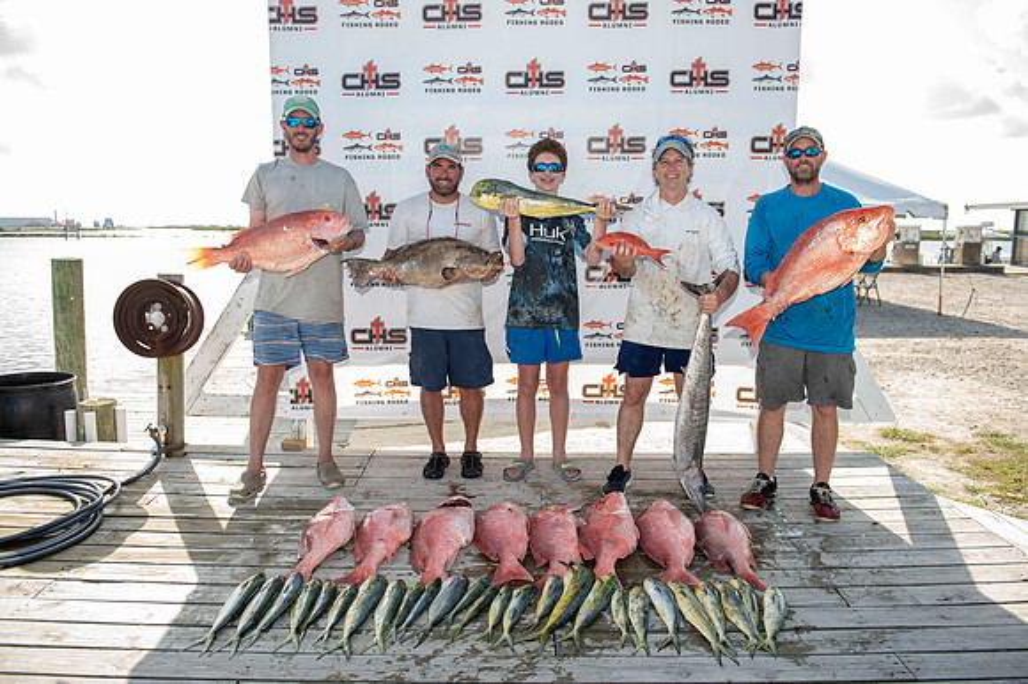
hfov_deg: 69.4
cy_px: 342
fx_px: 742
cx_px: 514
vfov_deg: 49.5
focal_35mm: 26
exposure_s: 1/250
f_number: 3.5
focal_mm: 26
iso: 50
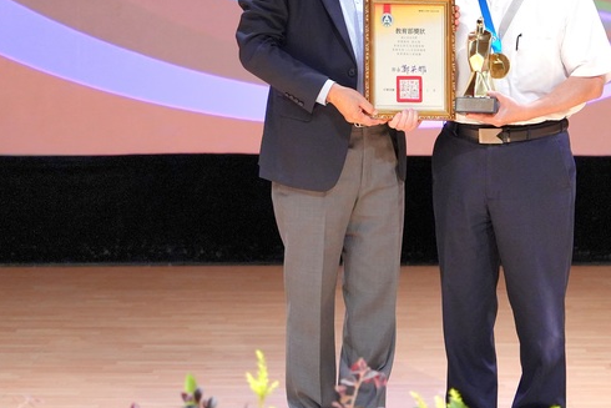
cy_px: -44
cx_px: 421
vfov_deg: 8.3
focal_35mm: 164
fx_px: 2784
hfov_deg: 12.5
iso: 1600
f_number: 2.8
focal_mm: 67
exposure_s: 1/250
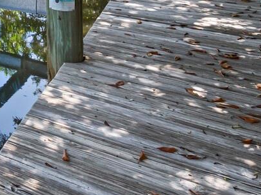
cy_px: -121
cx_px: -174
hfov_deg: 23.6
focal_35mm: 55
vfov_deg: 21.1
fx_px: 415
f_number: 7.1
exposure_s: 1/100
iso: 400
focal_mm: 7
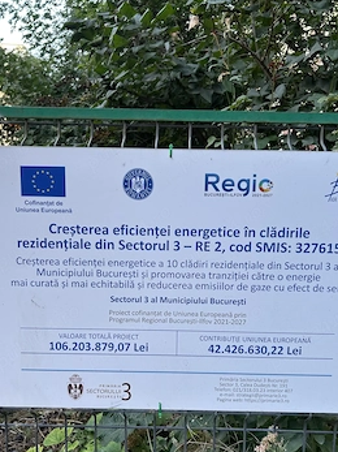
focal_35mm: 30
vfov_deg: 59.7
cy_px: 259
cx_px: 174
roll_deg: -2.8
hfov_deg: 46.8
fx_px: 391
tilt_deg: -8.8
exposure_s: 1/121
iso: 80
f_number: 1.5
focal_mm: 5.7
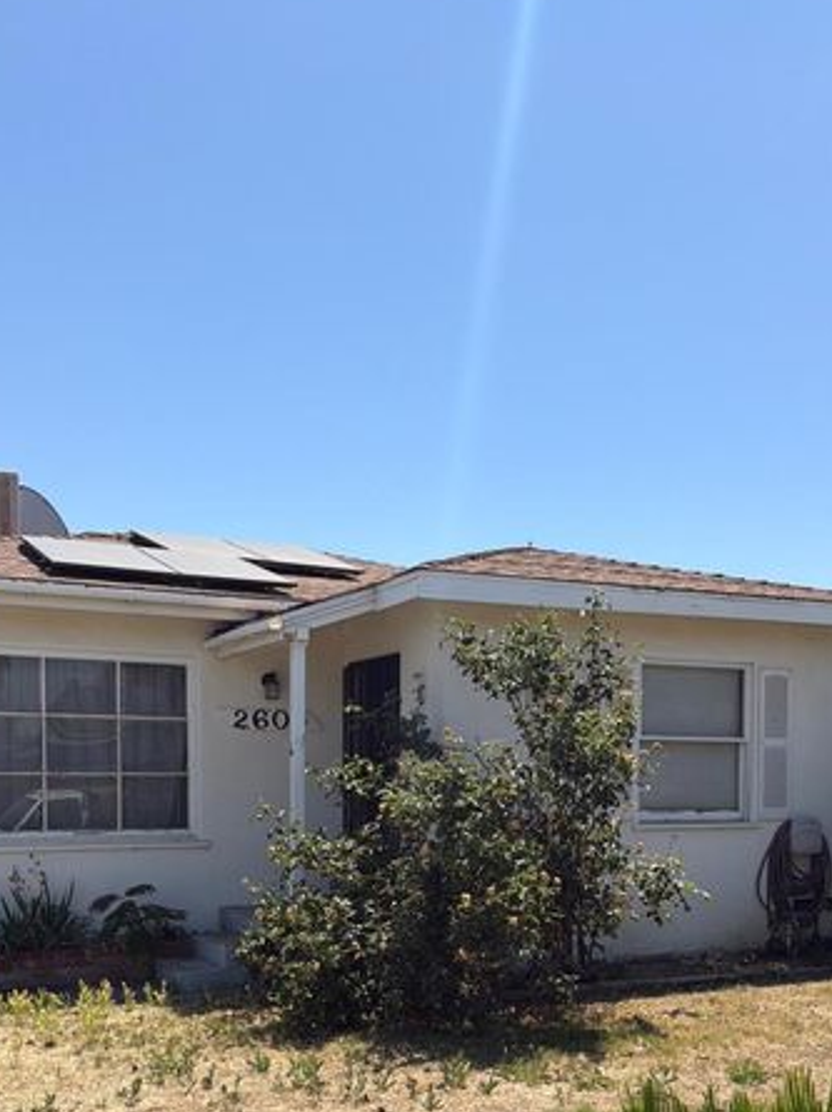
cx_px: 390
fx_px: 1155
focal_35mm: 36
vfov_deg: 49.9
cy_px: 796
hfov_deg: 39.6
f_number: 1.78
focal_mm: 6.76
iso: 80
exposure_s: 1/5714
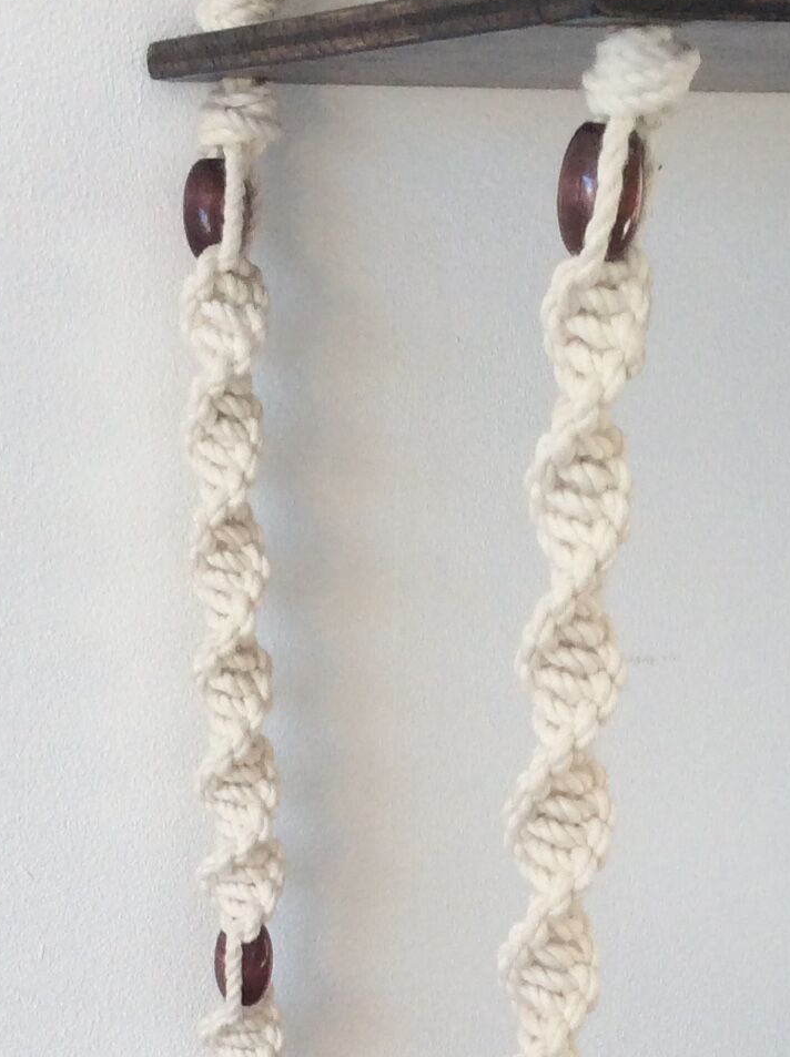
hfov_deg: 16.8
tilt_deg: -23.9
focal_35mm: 87
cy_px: 1022
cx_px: 650
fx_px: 2654
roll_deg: -2.2
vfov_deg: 21.8
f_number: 2.4
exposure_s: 1/100
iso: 50
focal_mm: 3.3
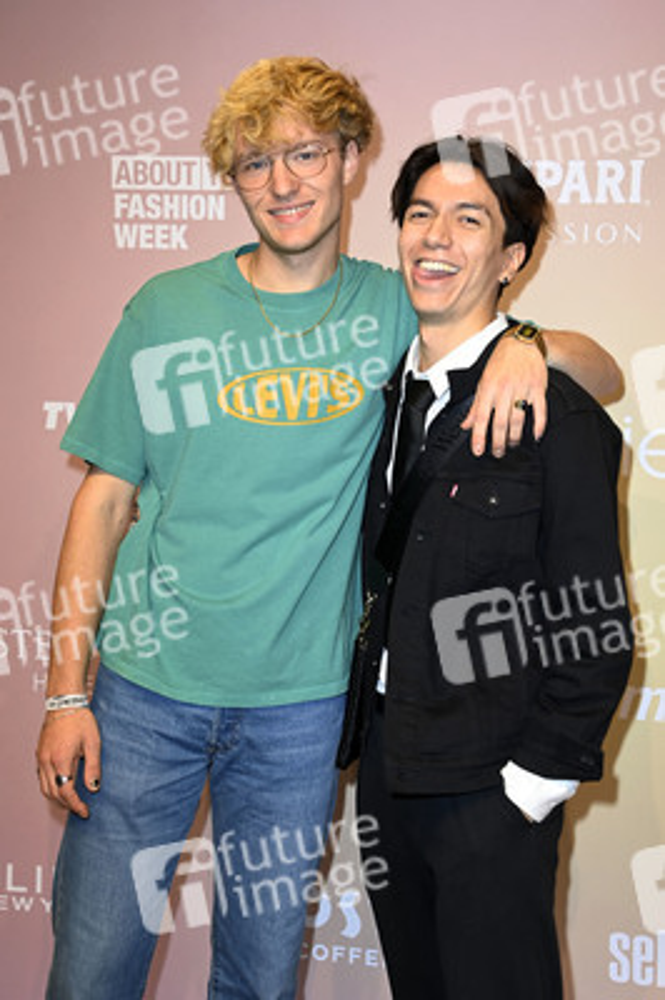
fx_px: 1554
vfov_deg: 35.7
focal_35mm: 56
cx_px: 332
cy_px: 500
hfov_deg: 24.2
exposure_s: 1/160
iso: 400
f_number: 5.6
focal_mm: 56
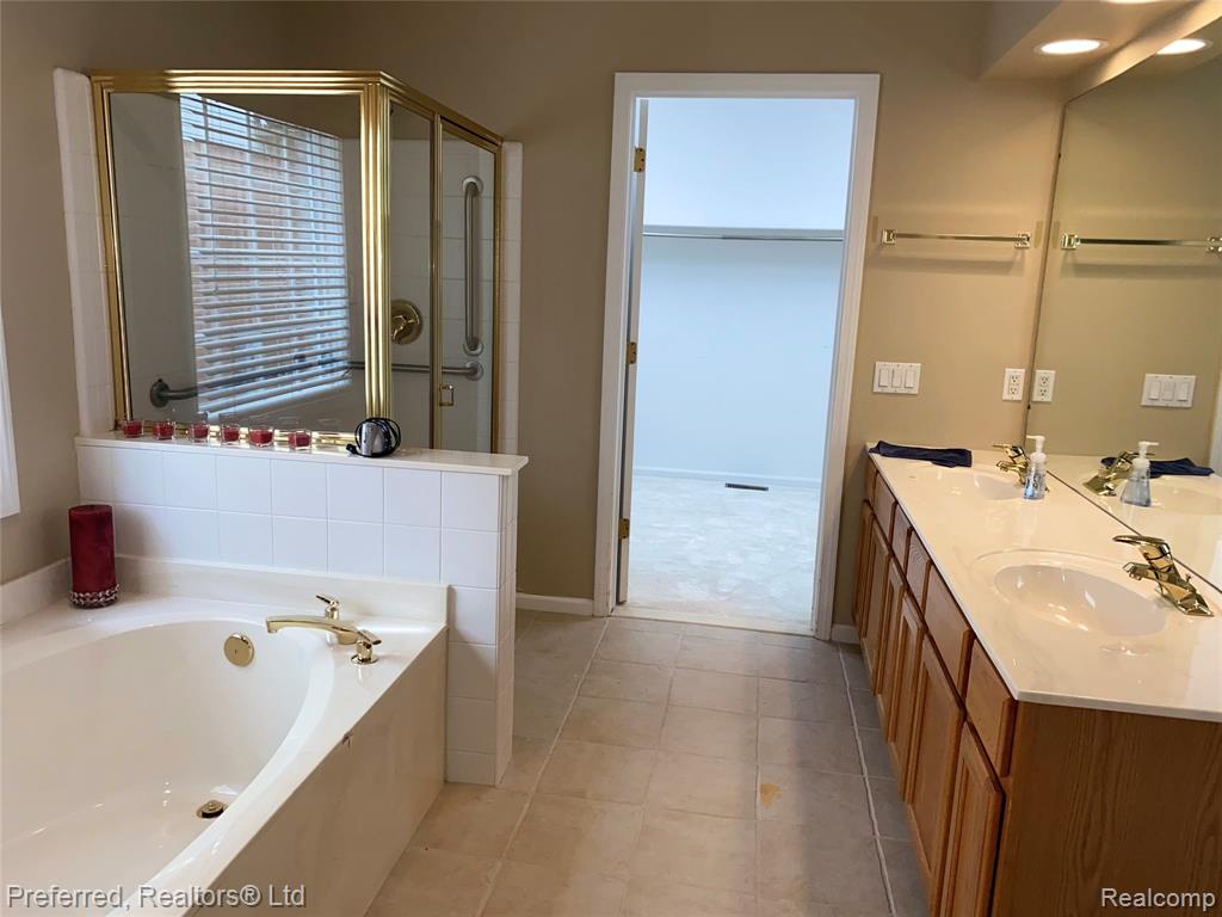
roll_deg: -2.2
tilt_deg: -11.5
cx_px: 611
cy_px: 458
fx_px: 918
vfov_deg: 53.1
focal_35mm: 26
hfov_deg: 67.3
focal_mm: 4.25
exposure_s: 1/120
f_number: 1.8
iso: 50
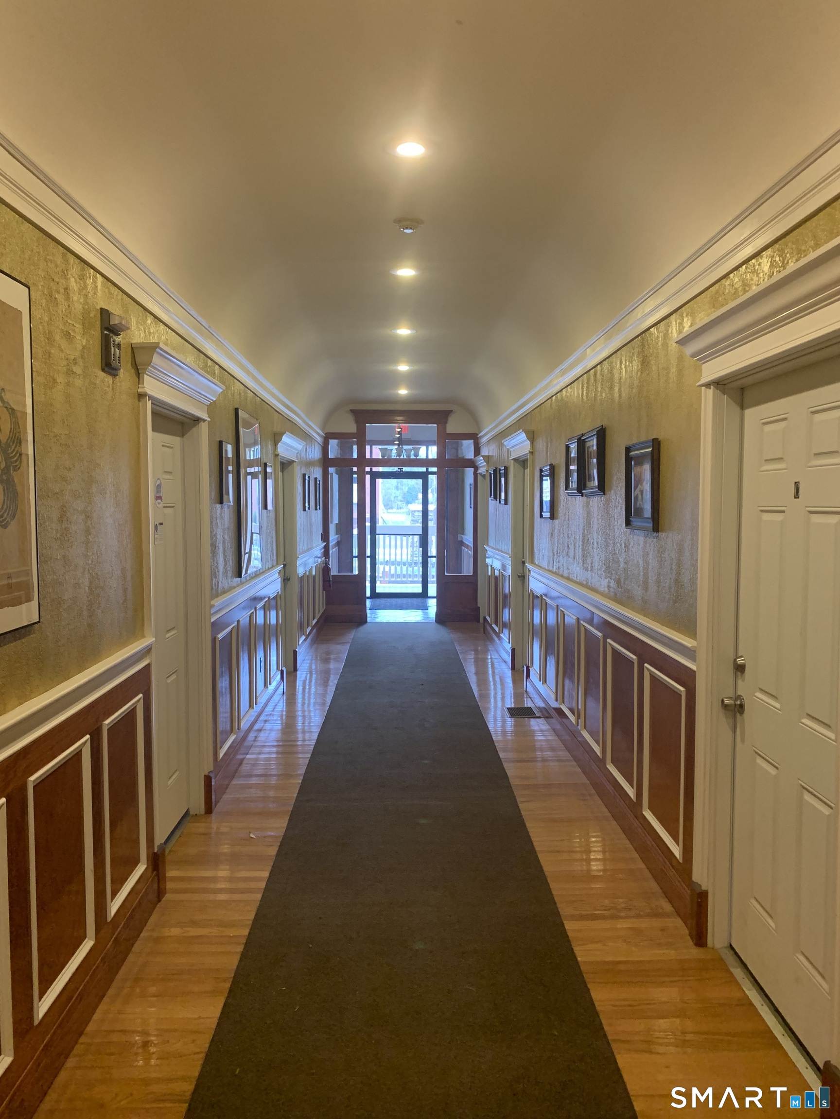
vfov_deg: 67.3
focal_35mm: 26
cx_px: 420
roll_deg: -0.6
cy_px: 560
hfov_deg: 53.1
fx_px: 841
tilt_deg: -2.7
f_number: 1.8
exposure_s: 1/60
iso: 320
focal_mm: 4.25
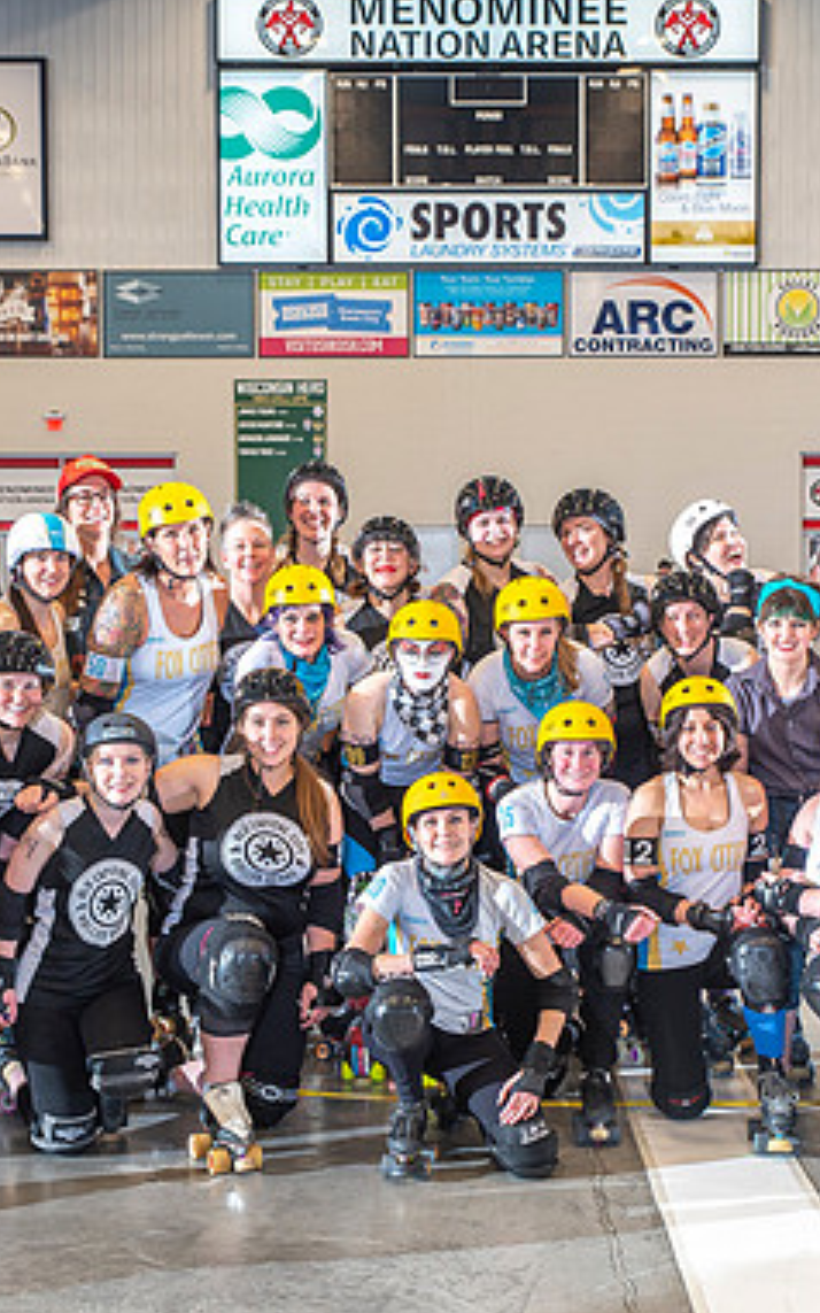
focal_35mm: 62
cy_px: 656
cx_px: 475
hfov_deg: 20.9
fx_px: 2218
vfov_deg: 33.0
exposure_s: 1/160
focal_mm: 40
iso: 500
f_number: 5
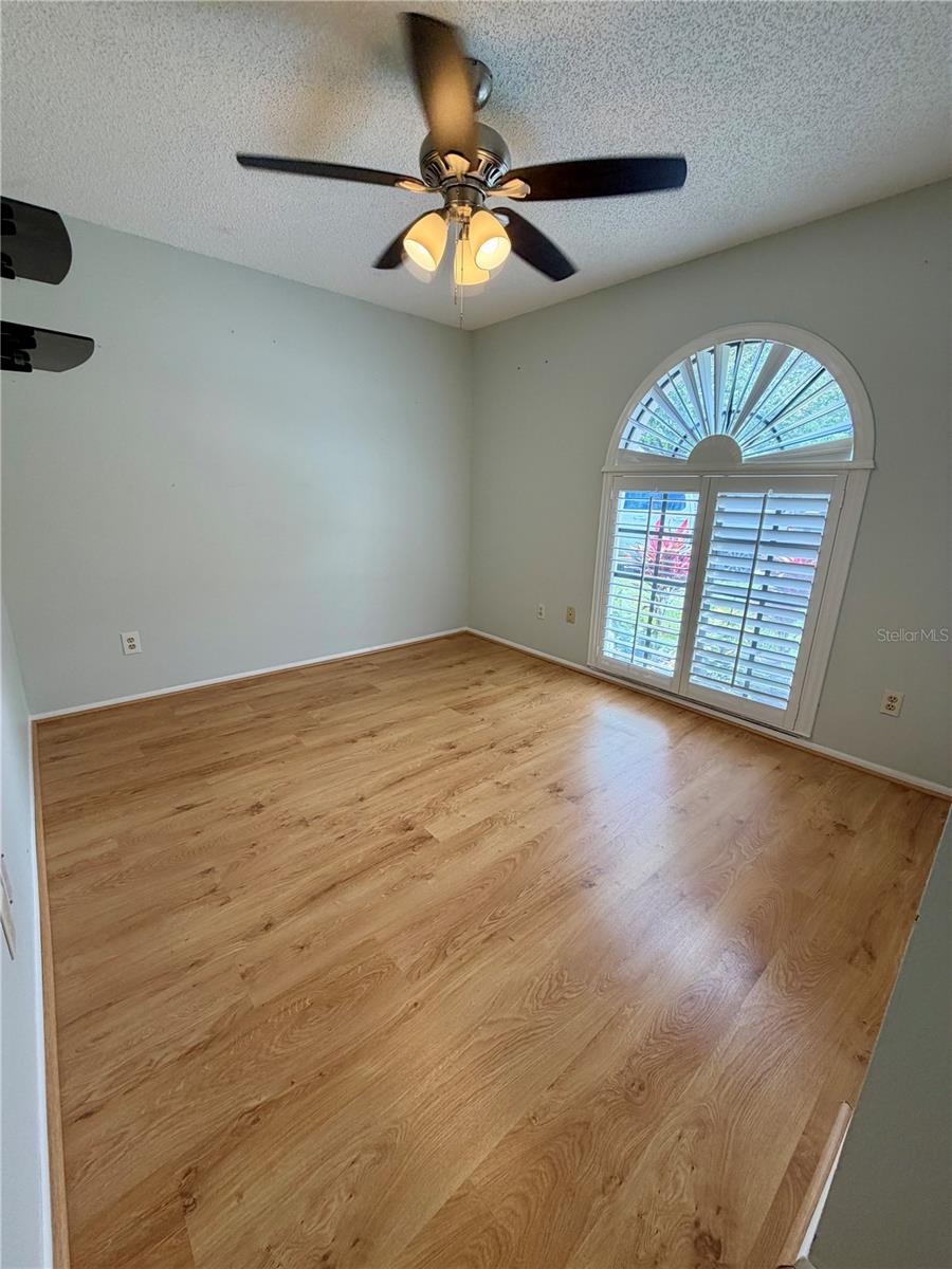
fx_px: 513
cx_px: 476
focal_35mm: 14
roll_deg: -1.5
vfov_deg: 102.1
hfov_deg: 85.7
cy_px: 634
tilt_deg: -15.4
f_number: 2.2
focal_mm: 2.22
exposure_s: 1/121
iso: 100
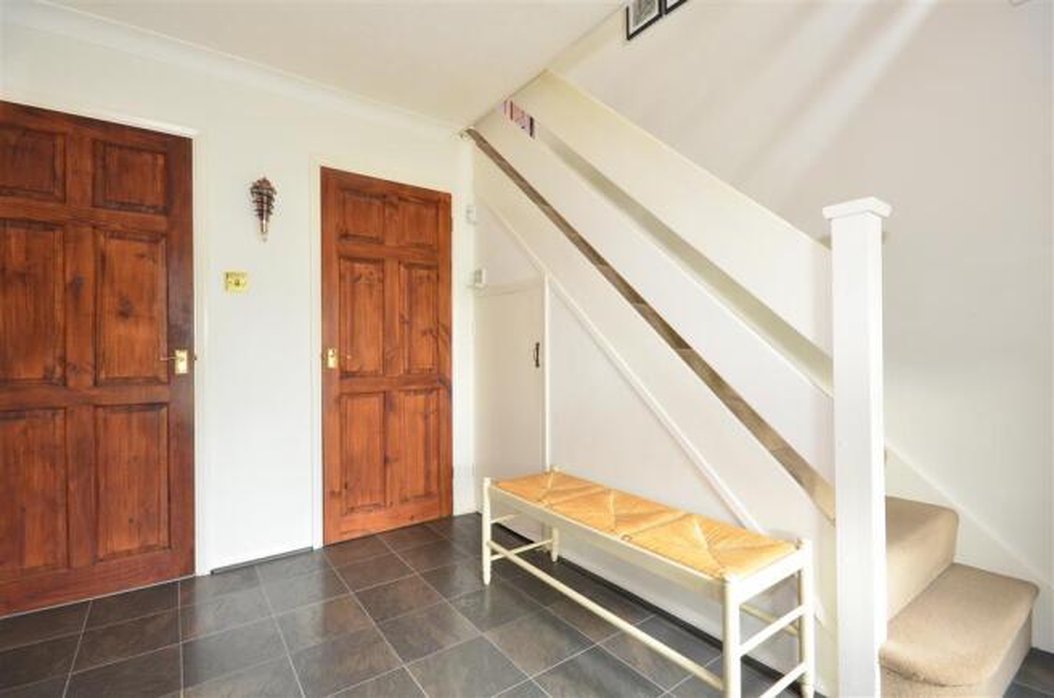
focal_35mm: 17
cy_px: 349
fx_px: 504
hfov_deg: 92.6
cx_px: 527
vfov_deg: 69.4
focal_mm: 11.5
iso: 640
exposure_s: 1/1.6
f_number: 11
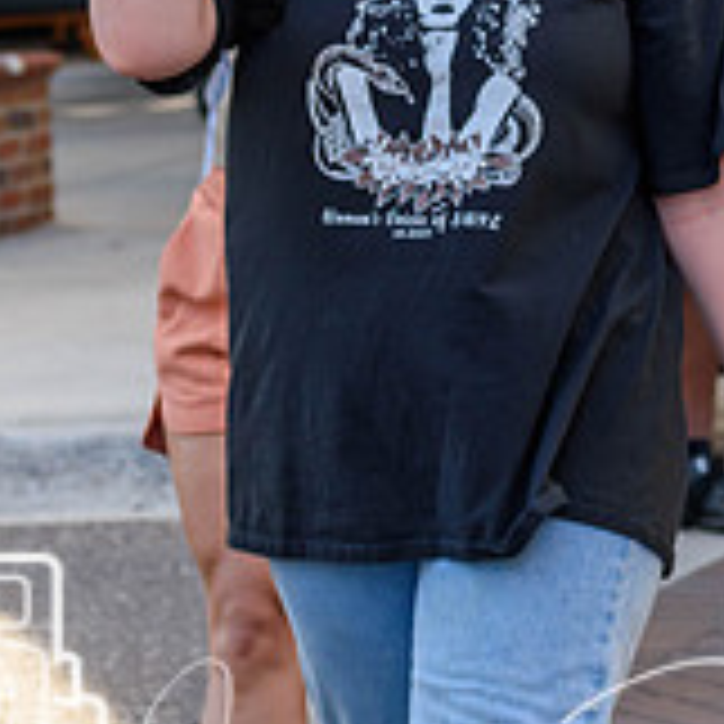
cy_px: 9
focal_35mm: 249
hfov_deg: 7.0
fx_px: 5892
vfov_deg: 7.0
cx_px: 441
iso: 400
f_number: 5
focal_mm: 70
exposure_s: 1/400
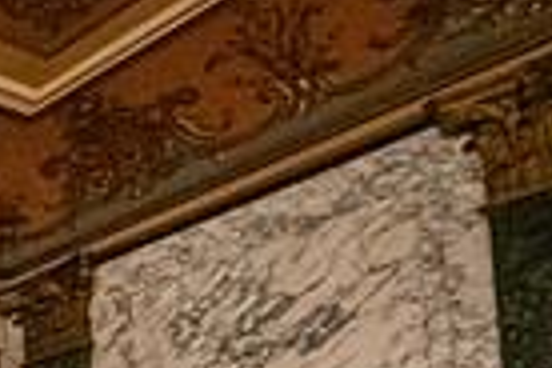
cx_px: -524
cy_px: 622
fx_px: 905
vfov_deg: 18.8
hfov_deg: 19.9
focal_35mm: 59
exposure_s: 1/400
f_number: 4
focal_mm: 14
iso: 16000
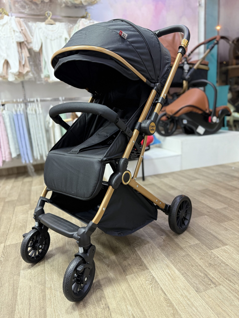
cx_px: 120
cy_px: 159
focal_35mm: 24
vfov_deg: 71.6
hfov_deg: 56.8
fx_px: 221
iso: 320
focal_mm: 6.76
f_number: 1.78
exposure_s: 1/50
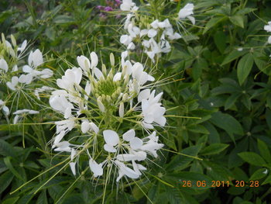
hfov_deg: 45.7
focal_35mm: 41
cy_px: 102
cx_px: 136
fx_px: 321
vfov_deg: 35.2
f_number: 3.1
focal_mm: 6.72
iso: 320
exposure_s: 1/30
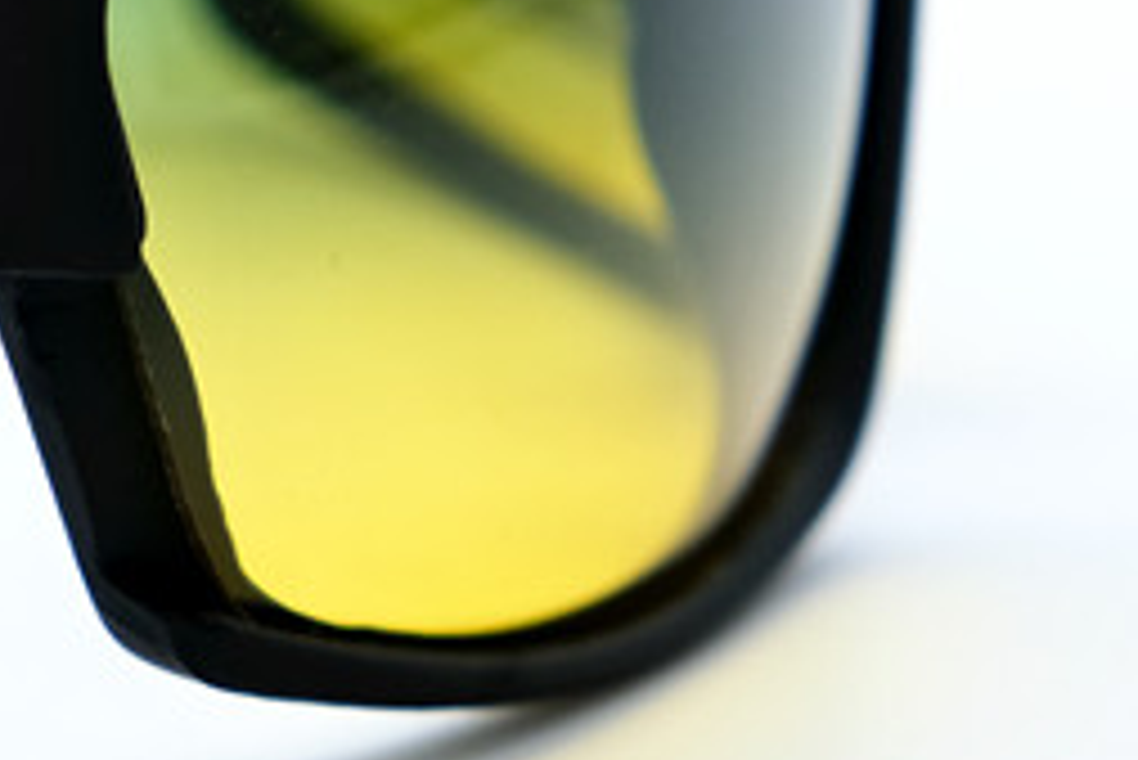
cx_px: -999
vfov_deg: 4.4
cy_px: -157
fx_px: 9868
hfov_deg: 6.4
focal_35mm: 312
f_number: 5.6
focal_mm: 52.7
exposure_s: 1/240
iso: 320
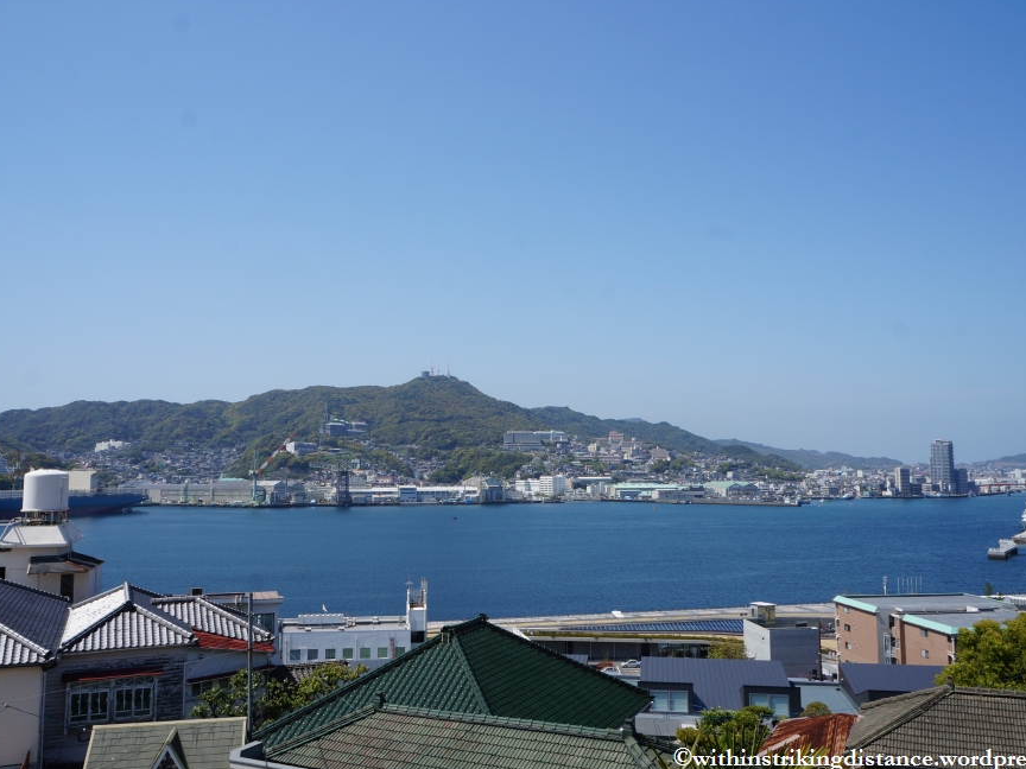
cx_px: 506
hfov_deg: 60.0
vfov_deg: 46.8
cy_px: 379
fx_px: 889
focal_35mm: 30
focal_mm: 18
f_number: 13
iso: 200
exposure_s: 1/320
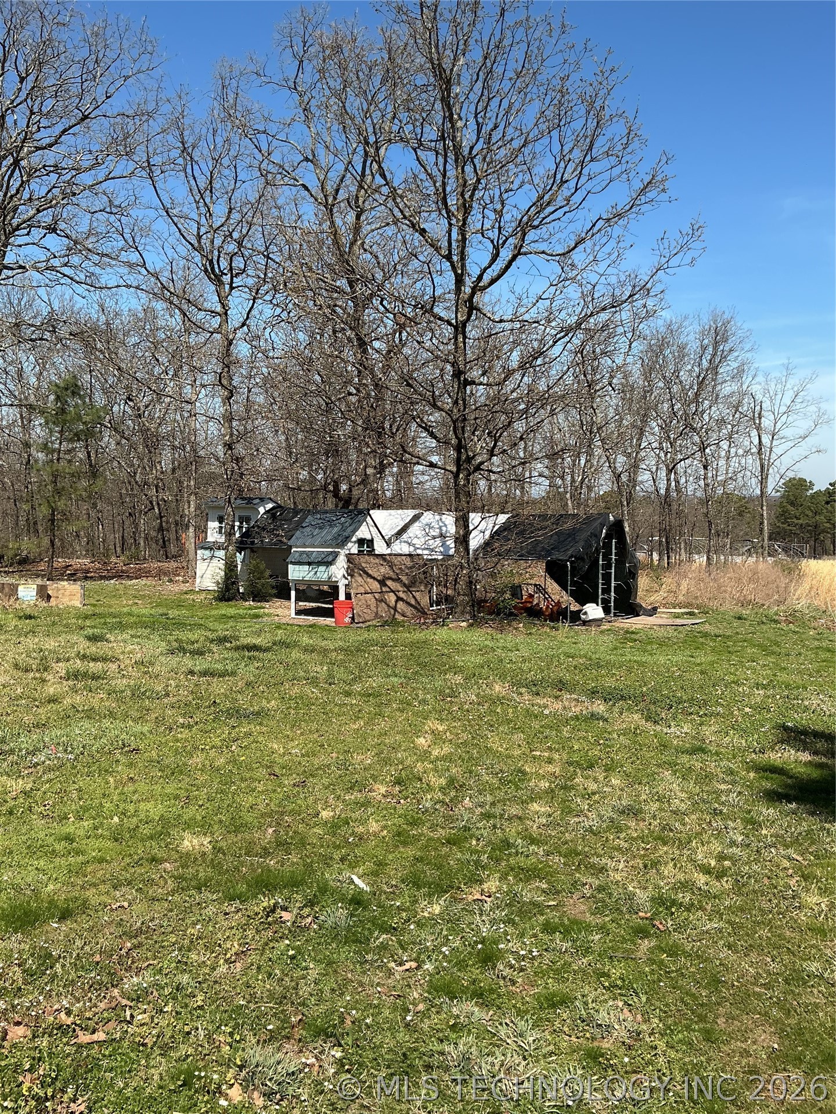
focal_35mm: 29
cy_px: 557
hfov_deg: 48.2
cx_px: 418
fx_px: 934
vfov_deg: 61.7
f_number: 1.8
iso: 25
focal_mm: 3
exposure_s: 1/1675
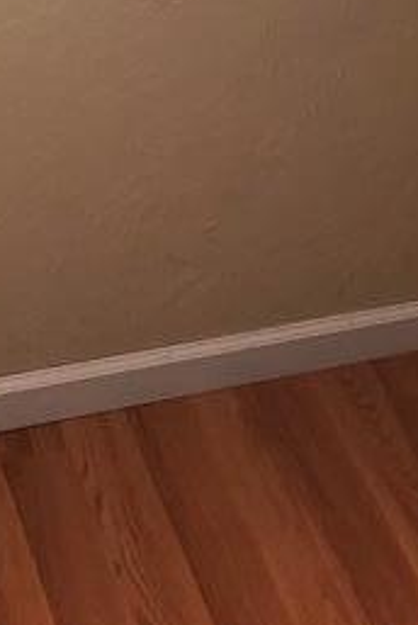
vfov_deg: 15.4
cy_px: -389
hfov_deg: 11.4
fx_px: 2084
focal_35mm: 120
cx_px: 163
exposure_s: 1/60
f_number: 1.8
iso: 80
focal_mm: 3.99
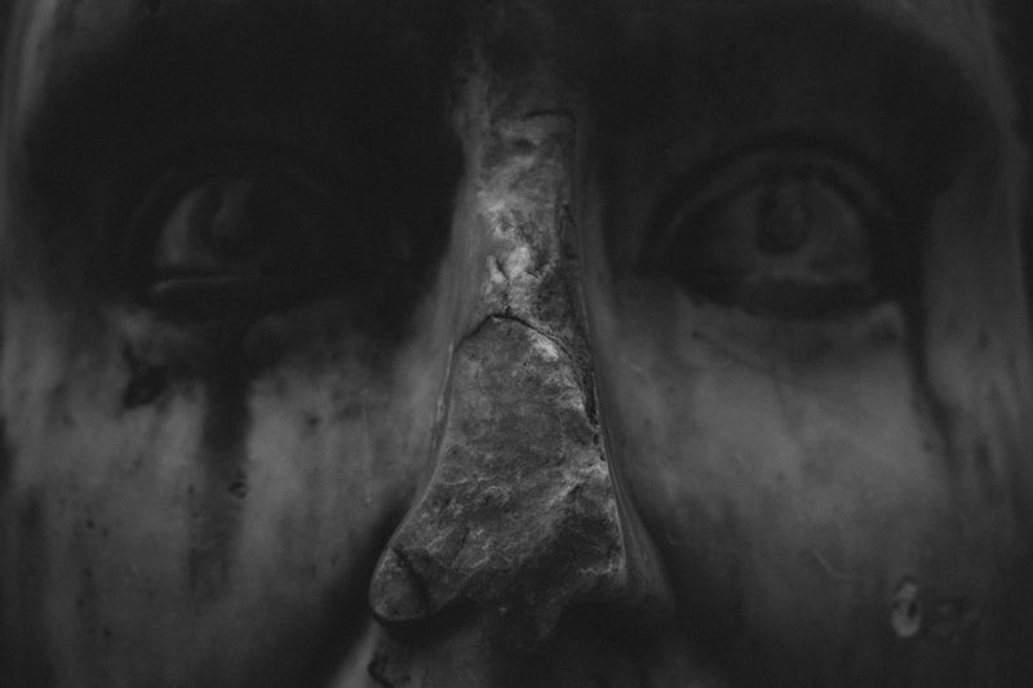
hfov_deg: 24.5
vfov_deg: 16.4
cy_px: 344
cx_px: 516
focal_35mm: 83
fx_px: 2381
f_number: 4
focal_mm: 55
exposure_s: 1/680
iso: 250
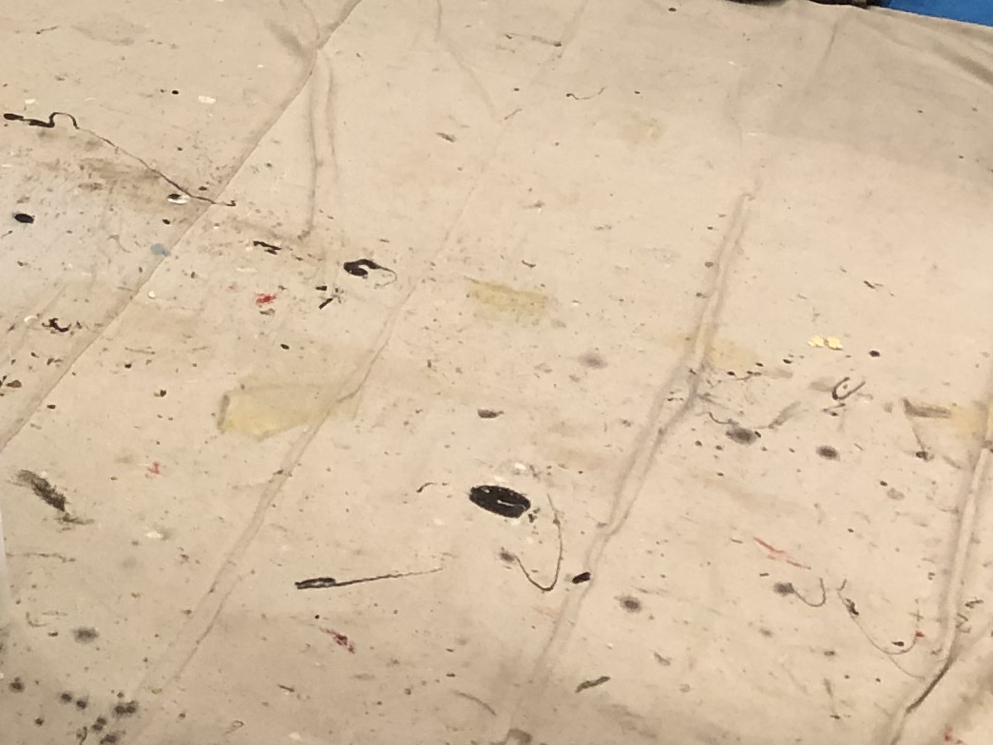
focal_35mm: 108
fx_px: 3098
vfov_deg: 12.9
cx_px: -496
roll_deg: -0.7
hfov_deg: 16.6
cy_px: -408
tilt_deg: -16.8
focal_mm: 3.99
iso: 40
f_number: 1.8
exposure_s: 1/15
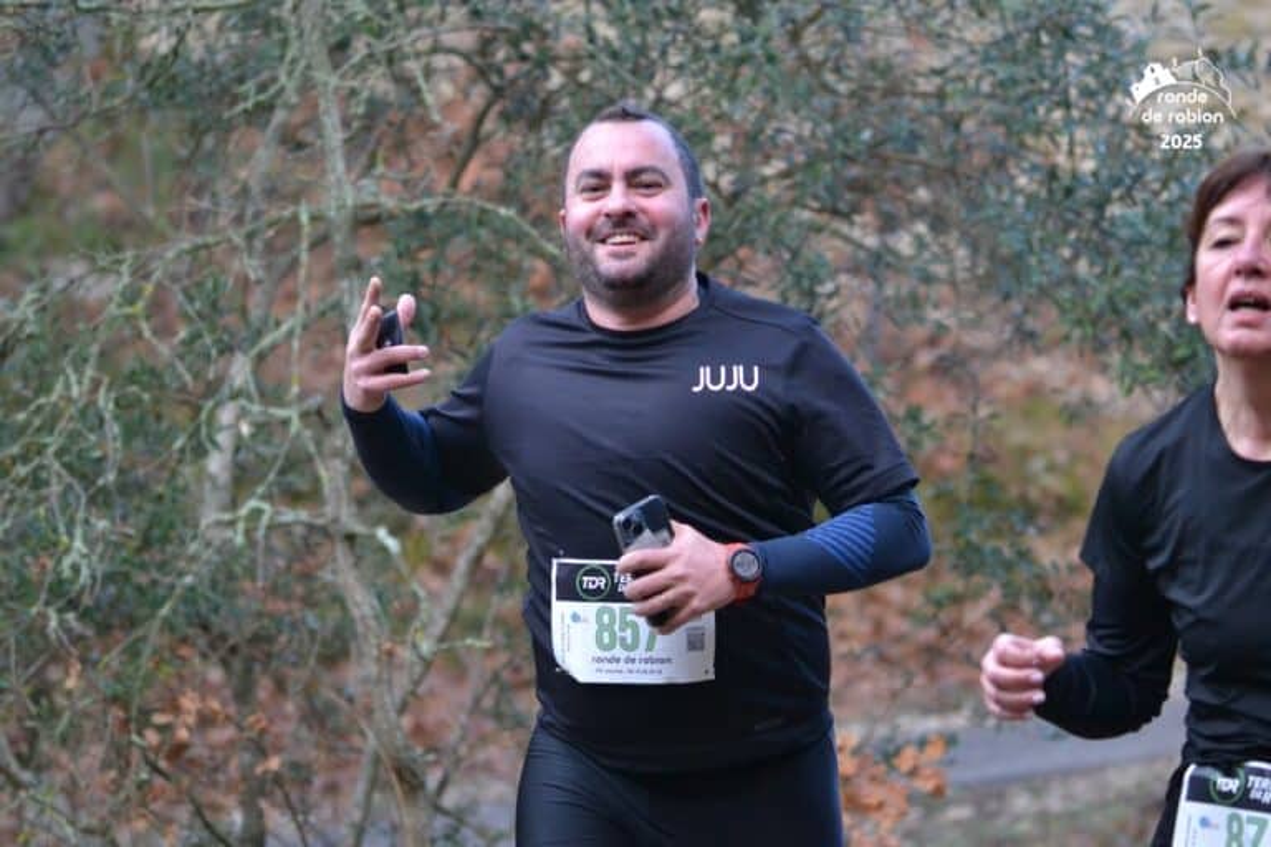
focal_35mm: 225
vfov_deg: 6.1
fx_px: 7943
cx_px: 636
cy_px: 424
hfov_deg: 9.1
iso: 1800
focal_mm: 150
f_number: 5
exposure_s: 1/500
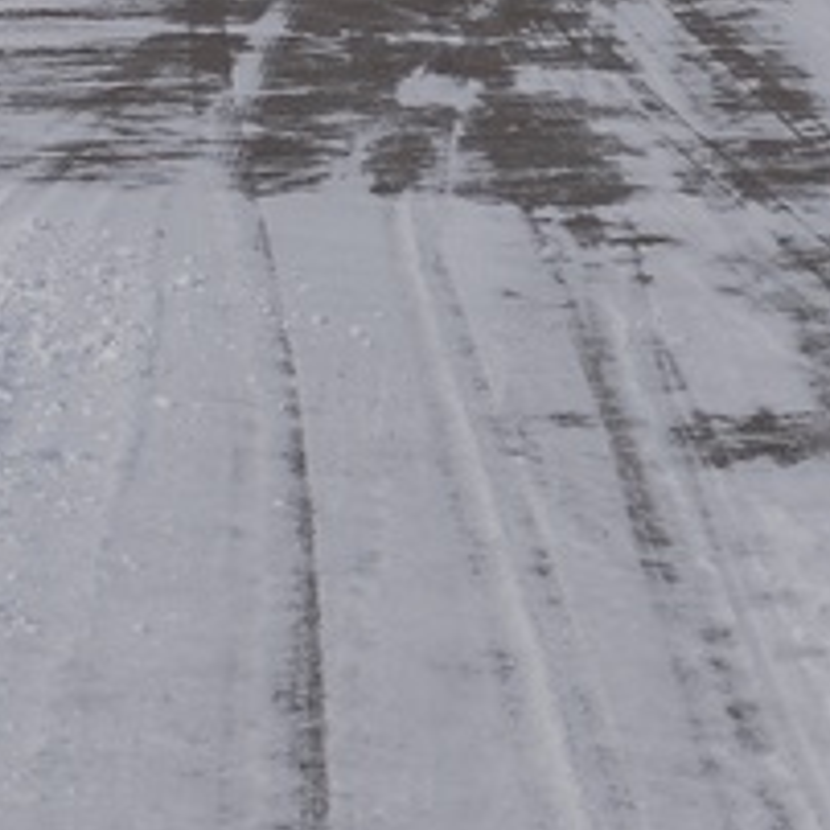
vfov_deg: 4.0
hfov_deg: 4.0
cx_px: 649
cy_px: 14
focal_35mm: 443
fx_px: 12017
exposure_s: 1/640
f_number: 8
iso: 100
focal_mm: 70
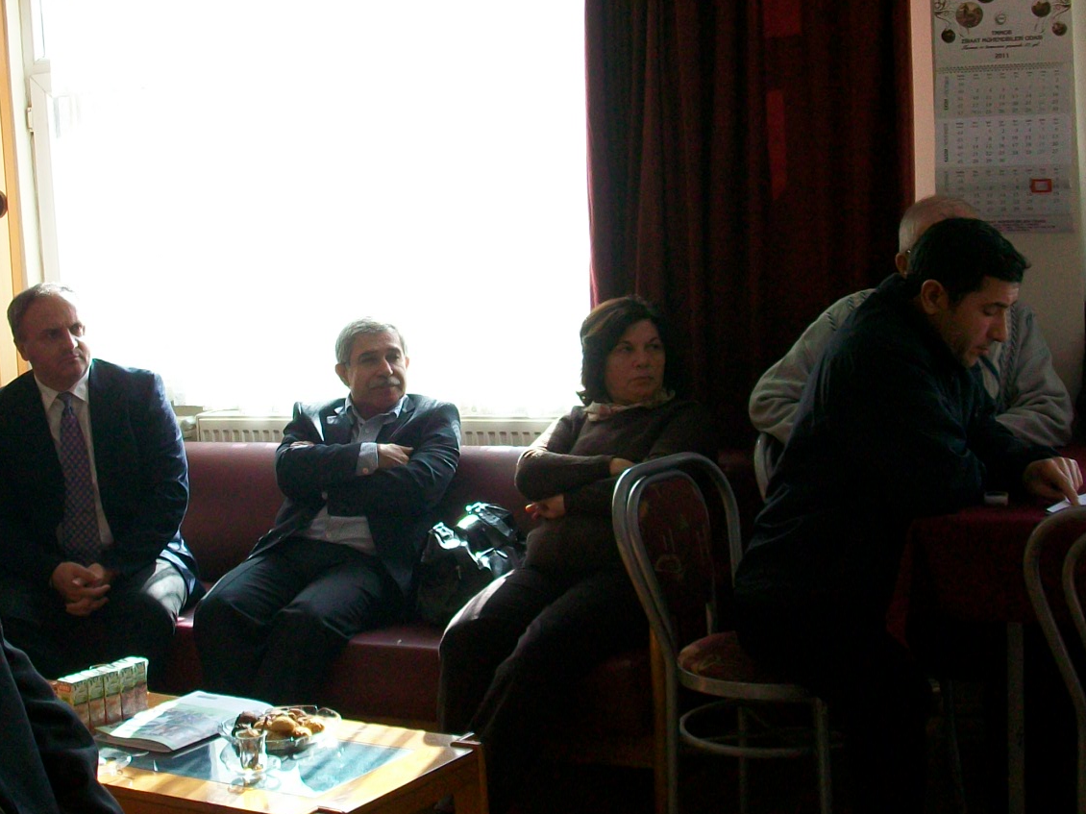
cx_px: 463
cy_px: 482
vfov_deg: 25.2
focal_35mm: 58
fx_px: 1819
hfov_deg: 33.2
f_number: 2.8
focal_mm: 5.7
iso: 97
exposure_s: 1/125
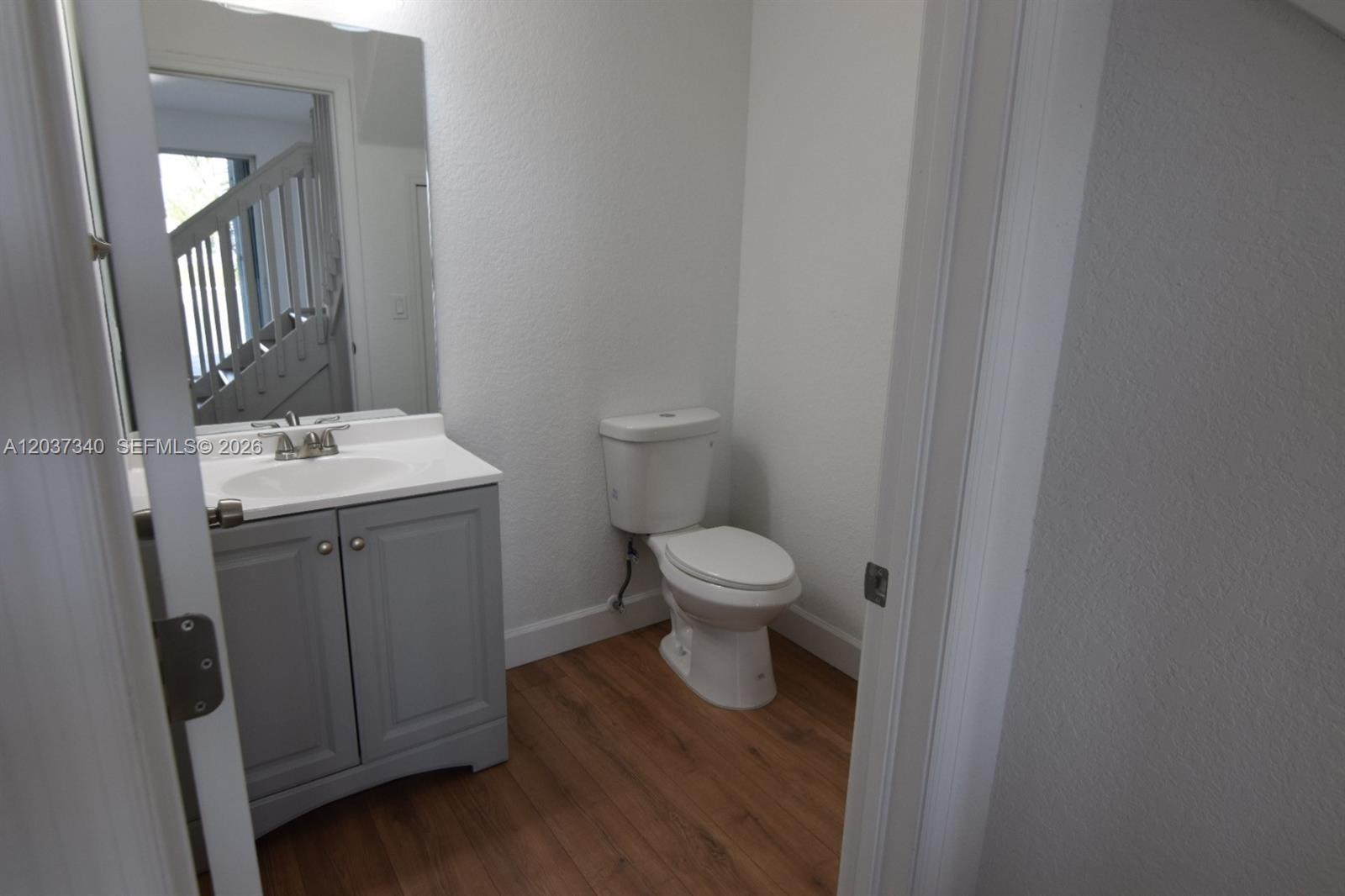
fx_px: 728
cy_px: 448
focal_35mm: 20
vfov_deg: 63.2
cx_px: 672
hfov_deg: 85.4
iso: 450
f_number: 5.6
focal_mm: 13
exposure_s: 1/125
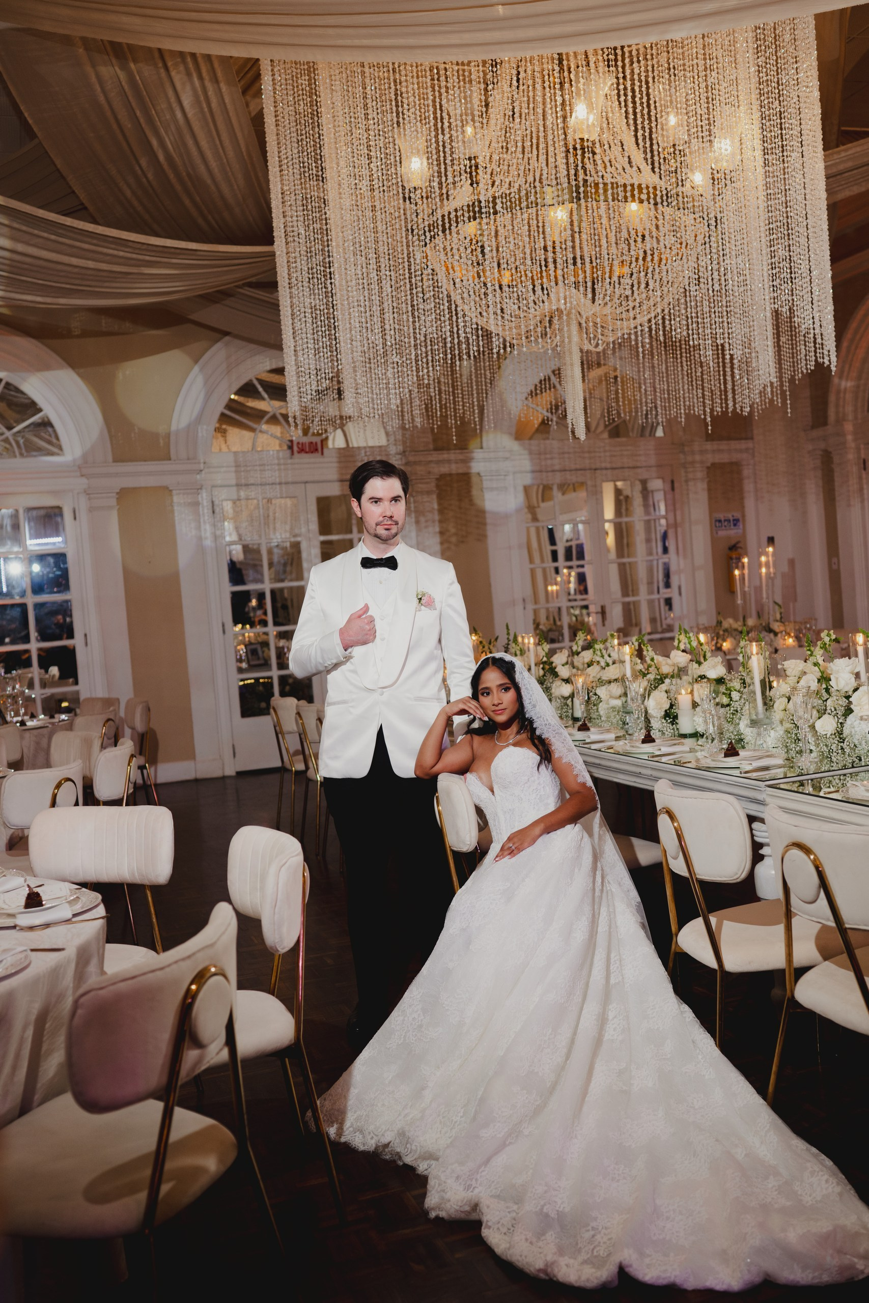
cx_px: 434
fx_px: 1267
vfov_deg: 54.4
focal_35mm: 35
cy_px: 652
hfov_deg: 37.9
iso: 500
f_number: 2.8
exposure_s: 1/125
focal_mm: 35
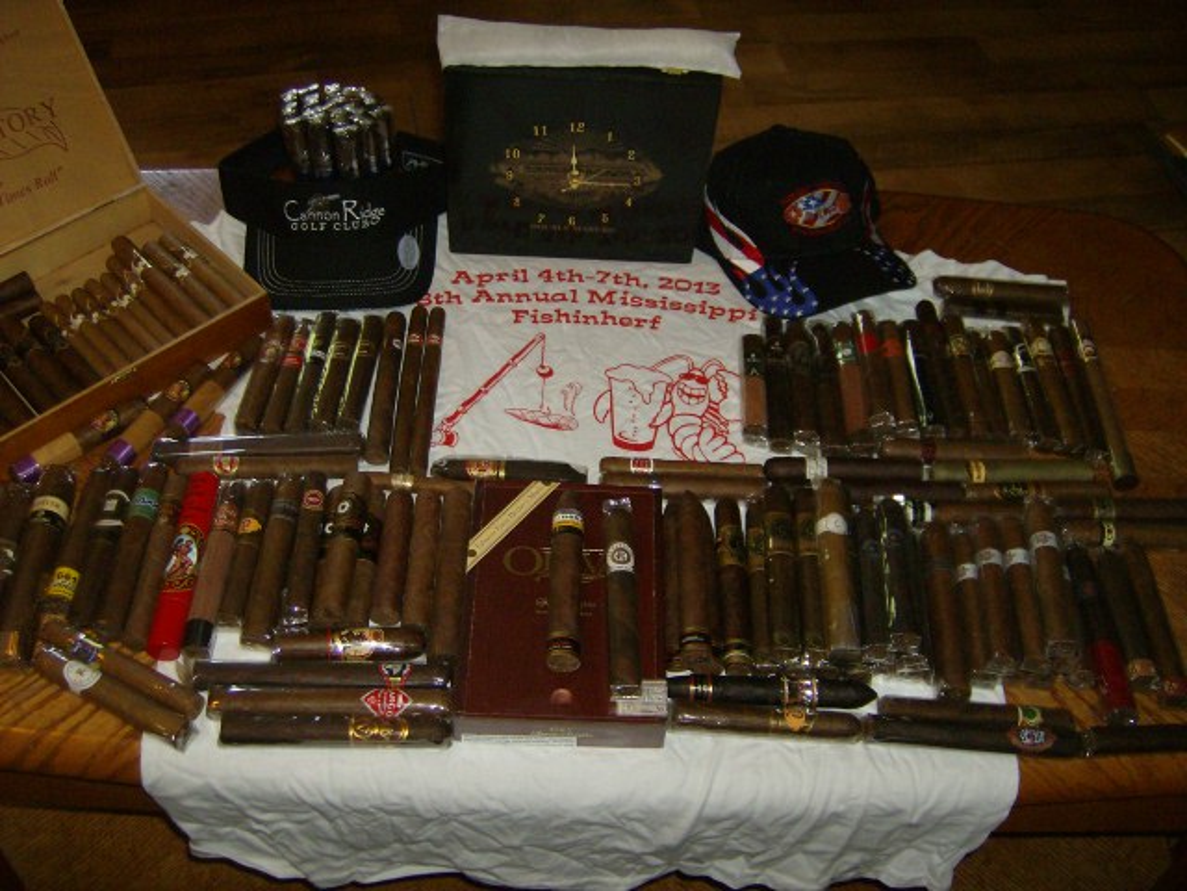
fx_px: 1234
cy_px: 446
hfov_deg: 51.4
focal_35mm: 36
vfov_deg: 39.7
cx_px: 594
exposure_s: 1/60
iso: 200
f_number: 2.8
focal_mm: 6
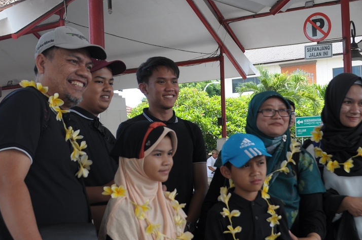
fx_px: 633
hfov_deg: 31.9
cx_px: 176
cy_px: 135
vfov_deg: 21.5
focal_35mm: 63
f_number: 5.6
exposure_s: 1/180
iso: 250
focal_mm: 30
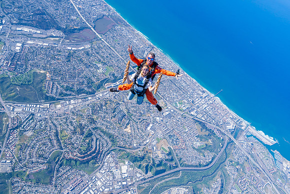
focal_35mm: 26
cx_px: 145
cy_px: 97
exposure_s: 1/1600
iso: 800
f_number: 9
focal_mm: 26
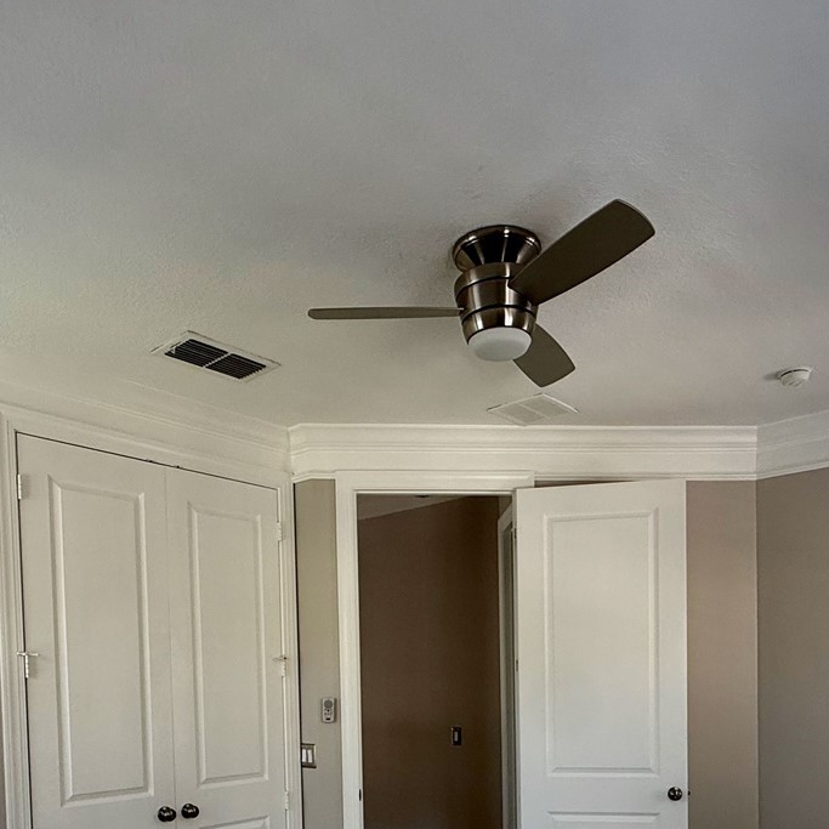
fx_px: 786
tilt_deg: -2.2
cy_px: 715
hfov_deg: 55.6
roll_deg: +0.9
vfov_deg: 50.6
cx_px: 447
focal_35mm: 29
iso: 100
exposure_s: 1/99
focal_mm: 2.22
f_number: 2.2
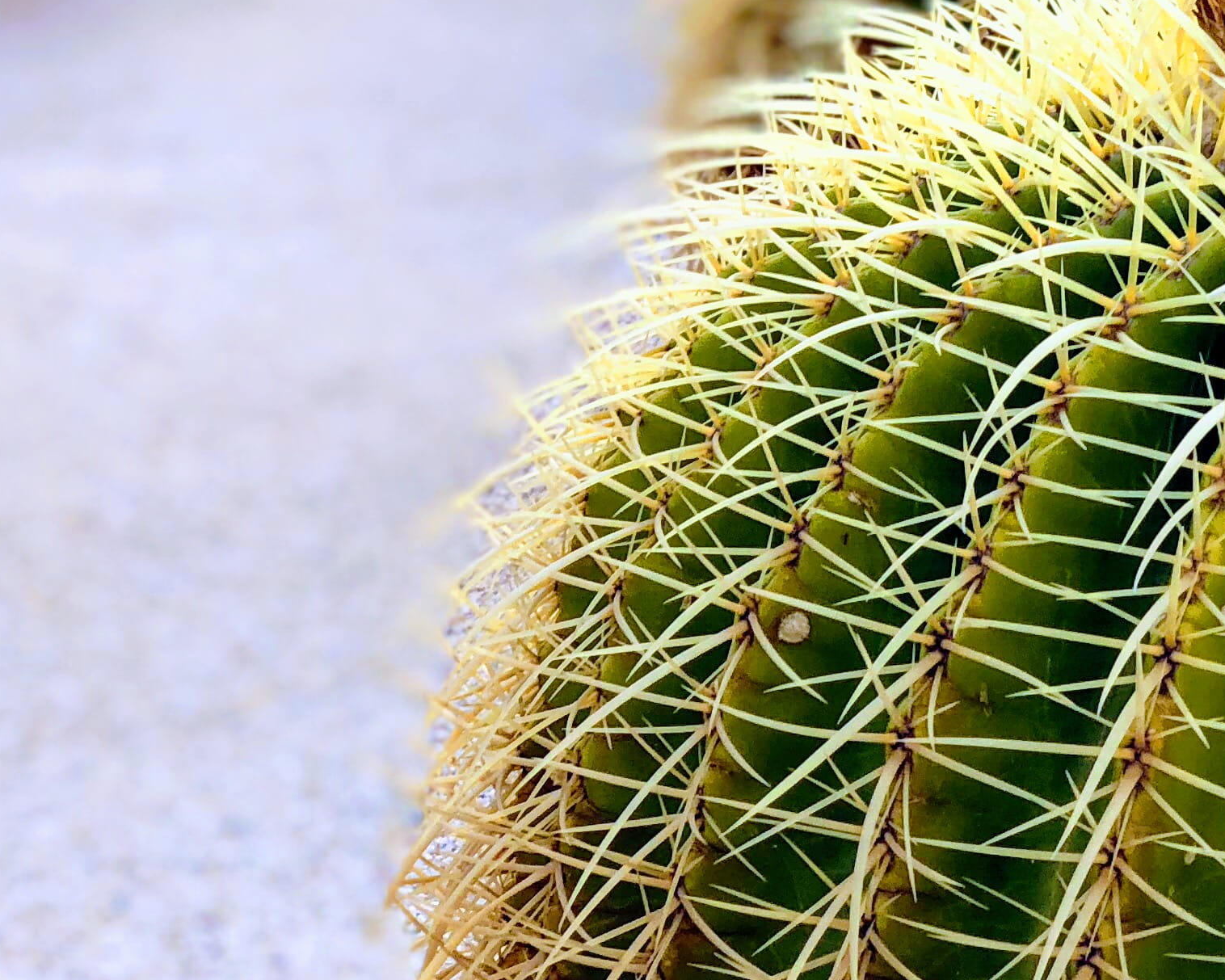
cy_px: 11
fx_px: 4895
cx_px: 1261
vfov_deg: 11.3
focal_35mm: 135
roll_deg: +1.2
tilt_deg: -10.5
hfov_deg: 14.0
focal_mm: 6
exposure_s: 1/252
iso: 16
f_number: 2.4
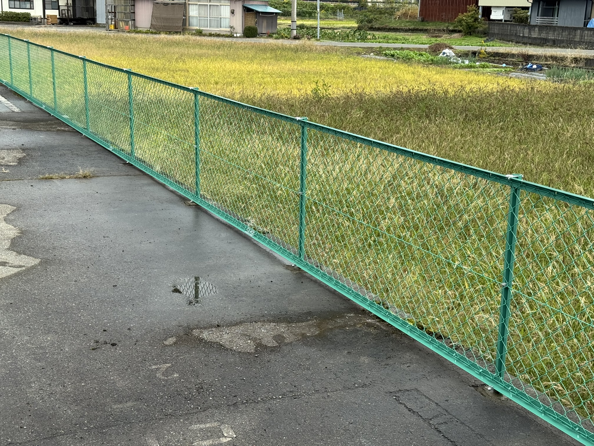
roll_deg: -1.5
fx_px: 824
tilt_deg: -14.7
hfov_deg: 39.7
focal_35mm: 48
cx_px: 297
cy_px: 223
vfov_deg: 30.3
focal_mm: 6.76
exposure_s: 1/325
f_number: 1.78
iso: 64
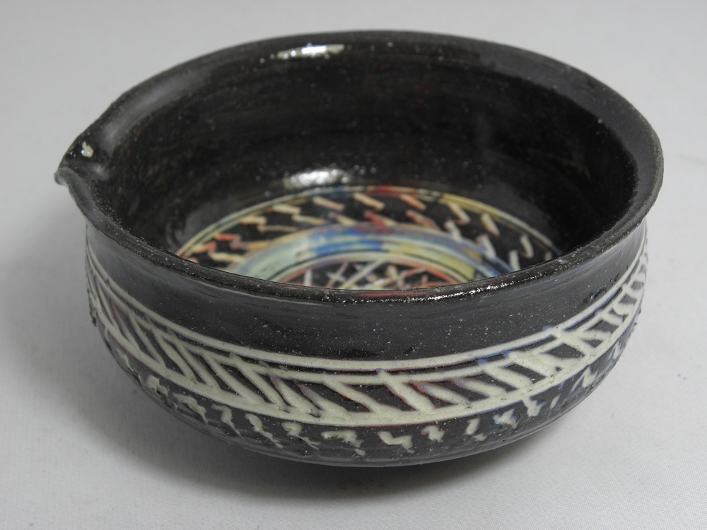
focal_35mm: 51
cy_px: 265
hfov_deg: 37.5
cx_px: 354
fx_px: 1042
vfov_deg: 28.6
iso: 125
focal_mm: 9.22
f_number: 3.5
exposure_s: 1/40
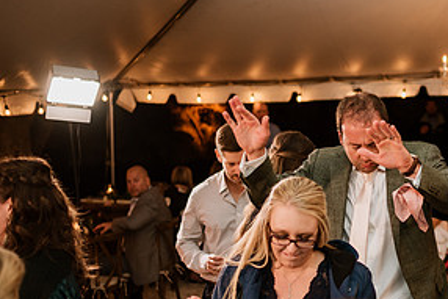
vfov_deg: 19.0
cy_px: 236
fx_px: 884
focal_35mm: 71
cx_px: 429
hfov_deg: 27.1
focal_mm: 35
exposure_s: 1/200
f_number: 2
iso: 500
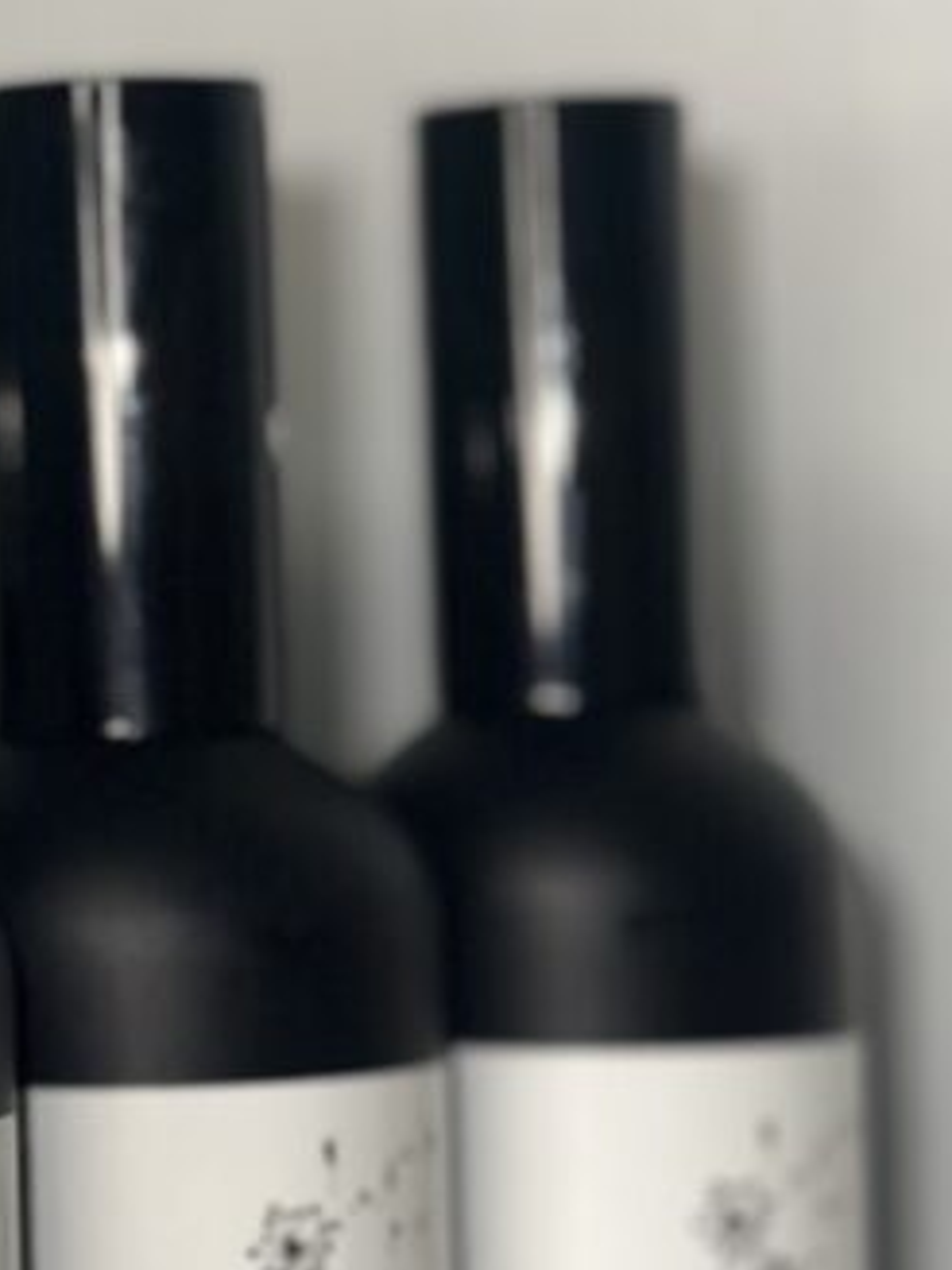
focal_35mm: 150
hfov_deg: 9.8
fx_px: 5500
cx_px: -19
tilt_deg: -0.8
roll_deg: +0.6
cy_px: 596
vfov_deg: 13.2
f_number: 1.78
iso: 50
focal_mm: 6.86
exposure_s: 1/57
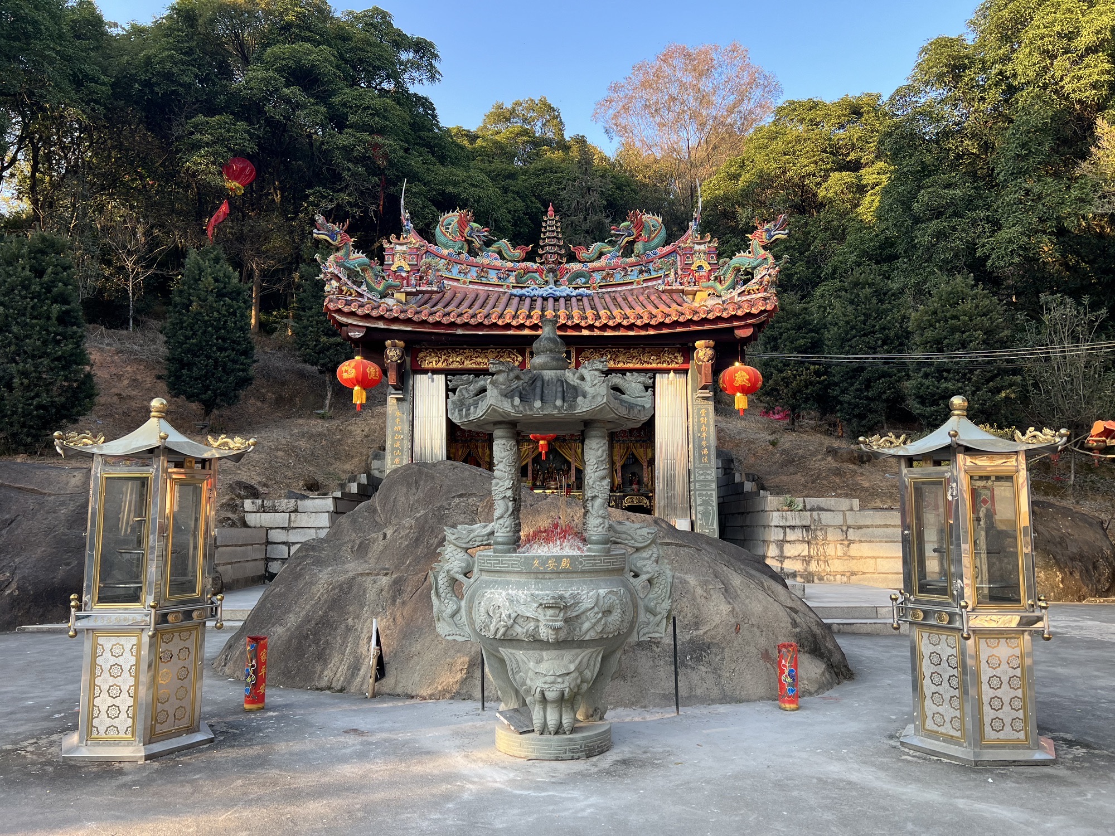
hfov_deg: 67.3
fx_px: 837
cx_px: 558
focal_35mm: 26
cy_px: 418
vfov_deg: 53.1
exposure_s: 1/320
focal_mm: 5.7
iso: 50
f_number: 1.5
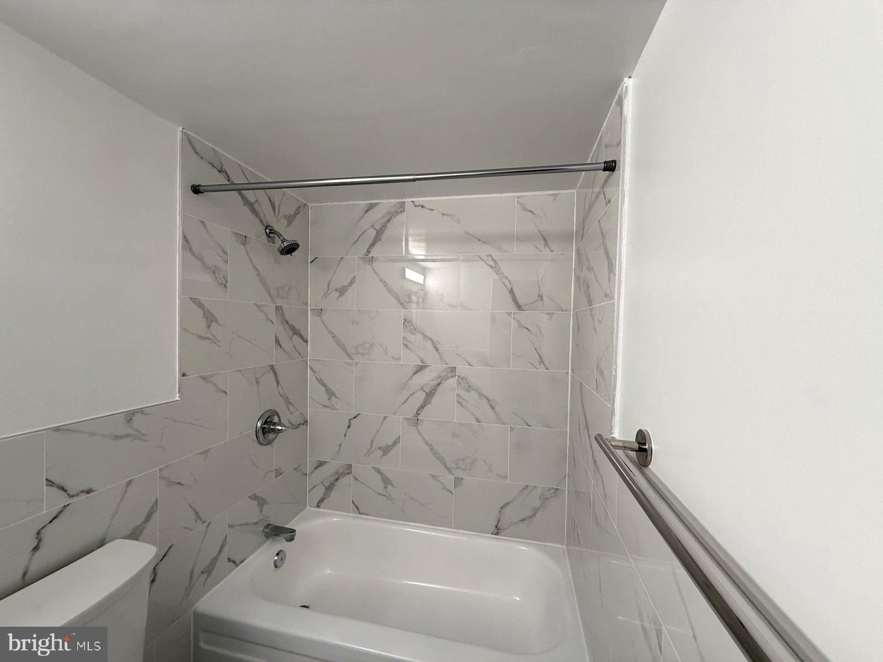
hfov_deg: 102.1
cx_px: 442
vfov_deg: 85.7
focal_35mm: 14
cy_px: 331
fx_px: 357
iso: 160
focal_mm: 2.22
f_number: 2.2
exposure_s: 1/120
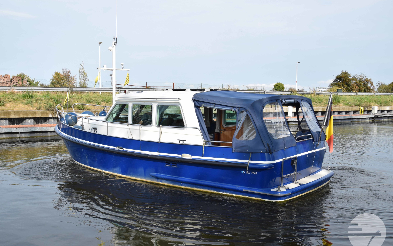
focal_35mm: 37
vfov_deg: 34.4
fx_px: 396
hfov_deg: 52.7
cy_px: 126
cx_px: 197
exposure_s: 1/320
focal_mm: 24
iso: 200
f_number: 9
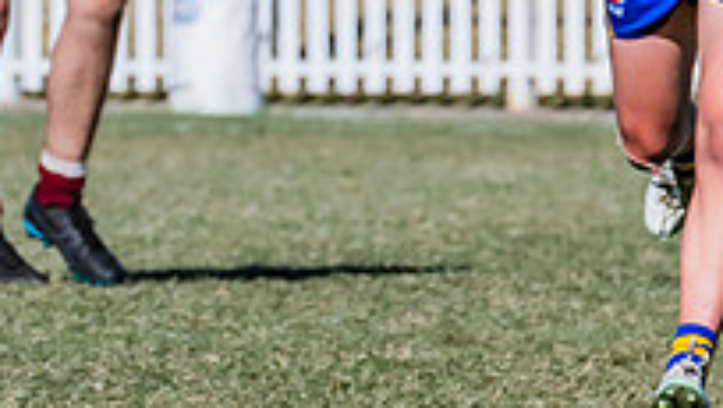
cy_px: -213
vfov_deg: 0.8
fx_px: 31016
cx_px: -413
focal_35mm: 1617
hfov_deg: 1.3
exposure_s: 1/1600
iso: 800
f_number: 13
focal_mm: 420
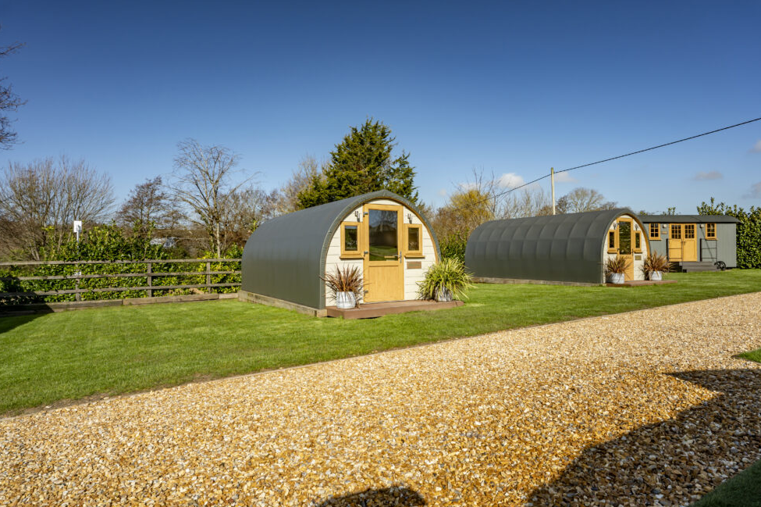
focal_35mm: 21
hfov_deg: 81.2
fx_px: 444
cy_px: 252
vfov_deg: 59.4
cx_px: 390
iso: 200
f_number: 11
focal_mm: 20
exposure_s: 1/200
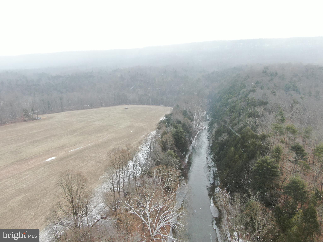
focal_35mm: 24
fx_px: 224
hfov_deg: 71.6
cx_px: 162
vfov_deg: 56.8
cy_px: 121
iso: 100
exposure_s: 1/240
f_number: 2.8
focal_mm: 4.39
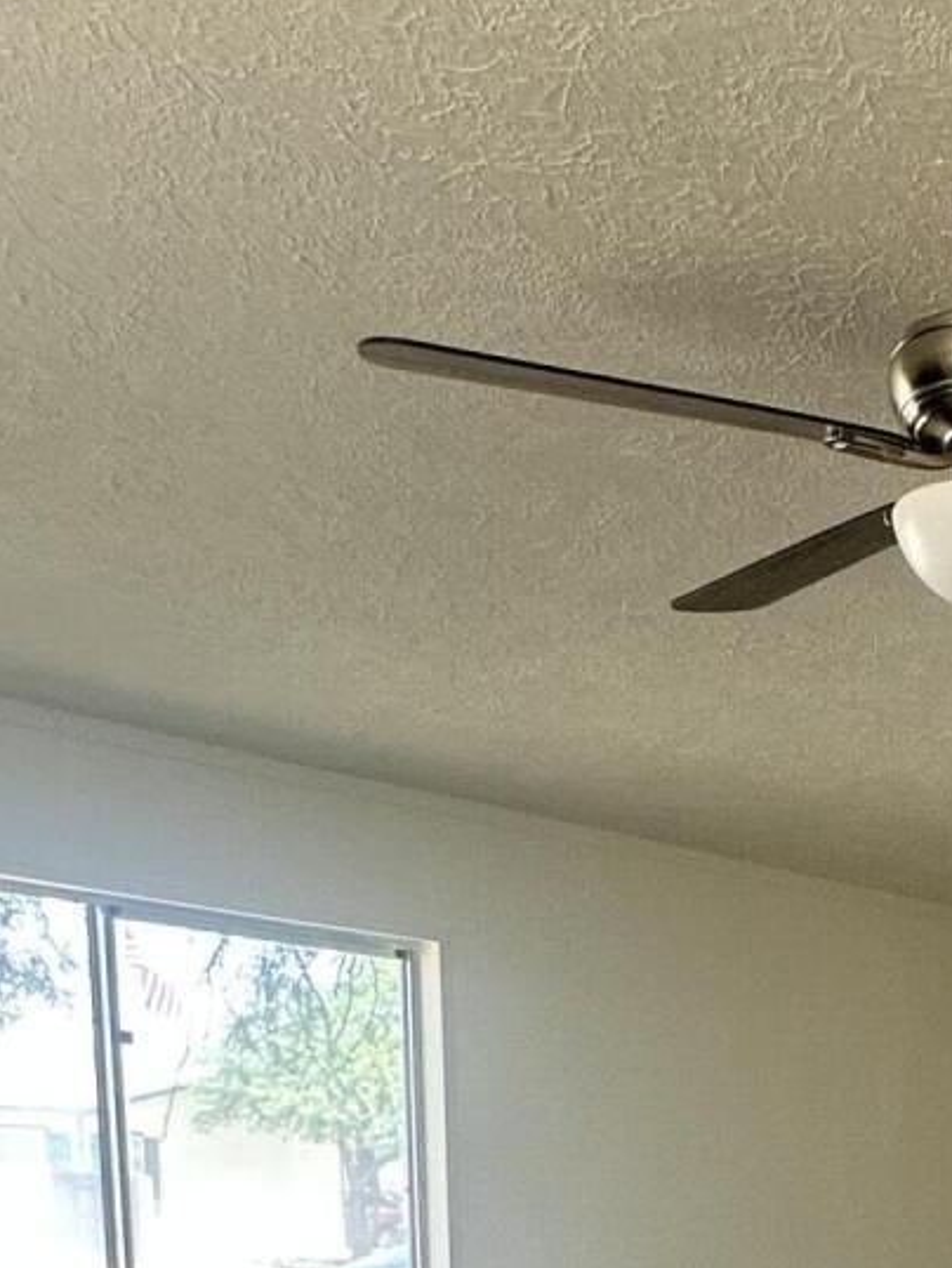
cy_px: 1539
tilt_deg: -8.1
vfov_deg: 30.8
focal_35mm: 52
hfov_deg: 24.2
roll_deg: -2.2
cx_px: 1275
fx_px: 1905
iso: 100
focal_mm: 2.22
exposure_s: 1/99
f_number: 2.2
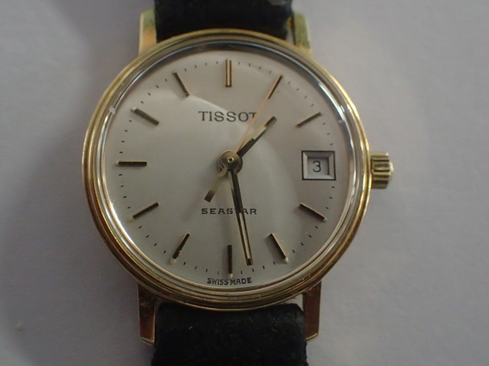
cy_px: 183
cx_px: 244
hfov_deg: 33.8
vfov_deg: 25.7
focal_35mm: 57
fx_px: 805
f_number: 3.5
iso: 1600
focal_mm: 10.29
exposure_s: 1/50
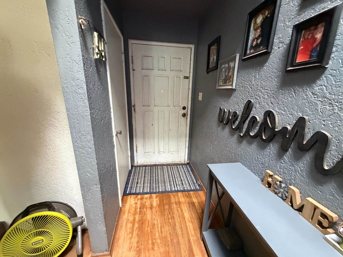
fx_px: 139
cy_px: 128
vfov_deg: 85.7
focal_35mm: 14
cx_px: 172
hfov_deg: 102.1
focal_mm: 2.22
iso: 800
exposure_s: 1/60
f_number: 2.2
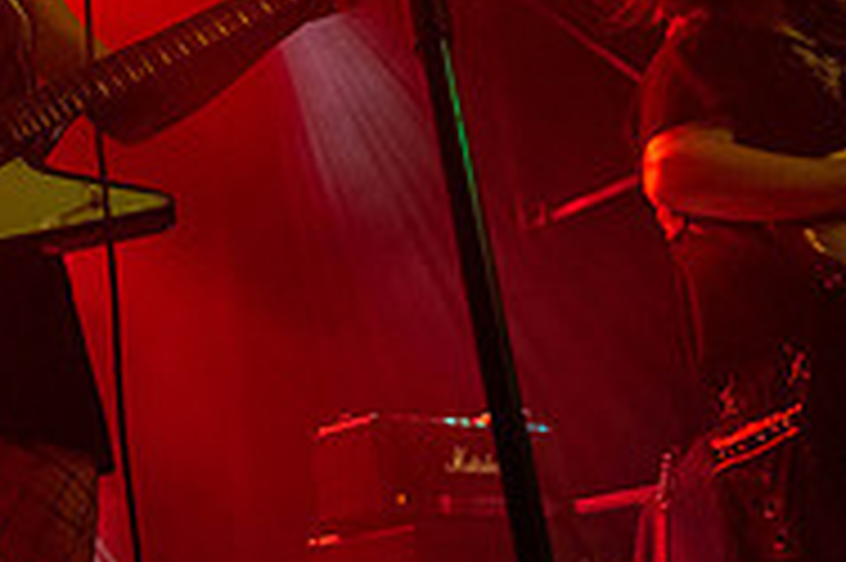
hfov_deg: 30.7
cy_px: 380
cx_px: -189
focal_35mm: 54
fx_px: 1268
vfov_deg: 24.9
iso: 3200
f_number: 2.8
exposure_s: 1/200
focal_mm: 17.5
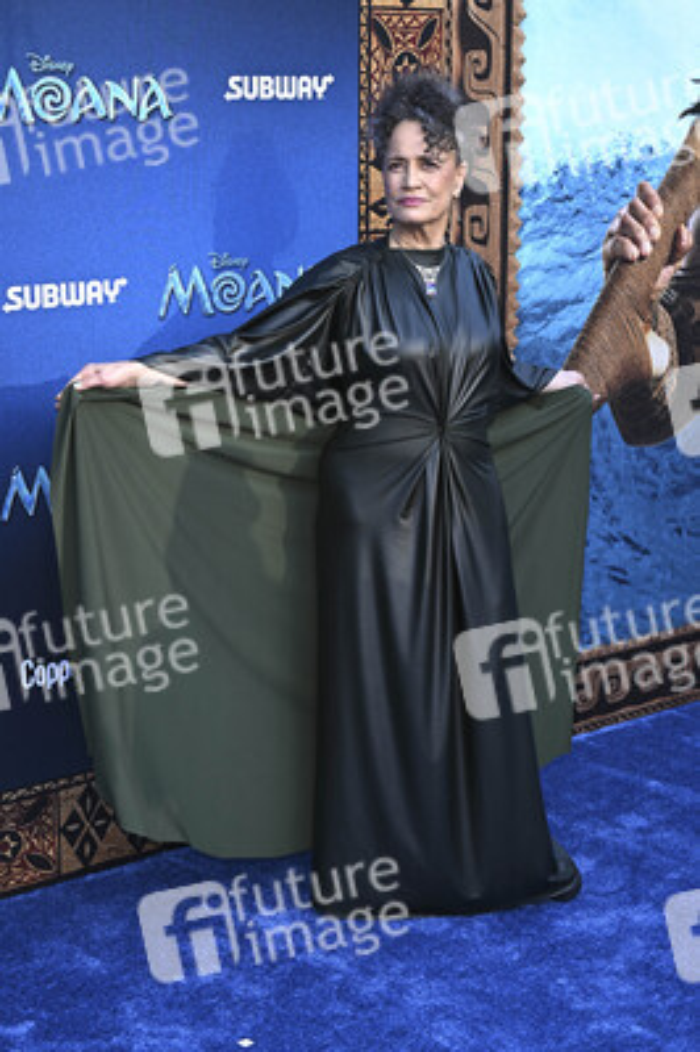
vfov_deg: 39.6
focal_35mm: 50
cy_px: 526
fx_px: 1461
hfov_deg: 26.9
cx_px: 350
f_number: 5.6
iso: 500
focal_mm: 50
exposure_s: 1/250
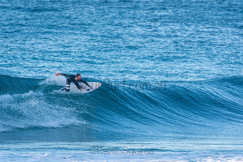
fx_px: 5063
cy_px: 81
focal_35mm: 750
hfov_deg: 2.7
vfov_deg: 1.8
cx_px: 122
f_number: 5.6
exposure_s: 1/1600
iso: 900
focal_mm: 500
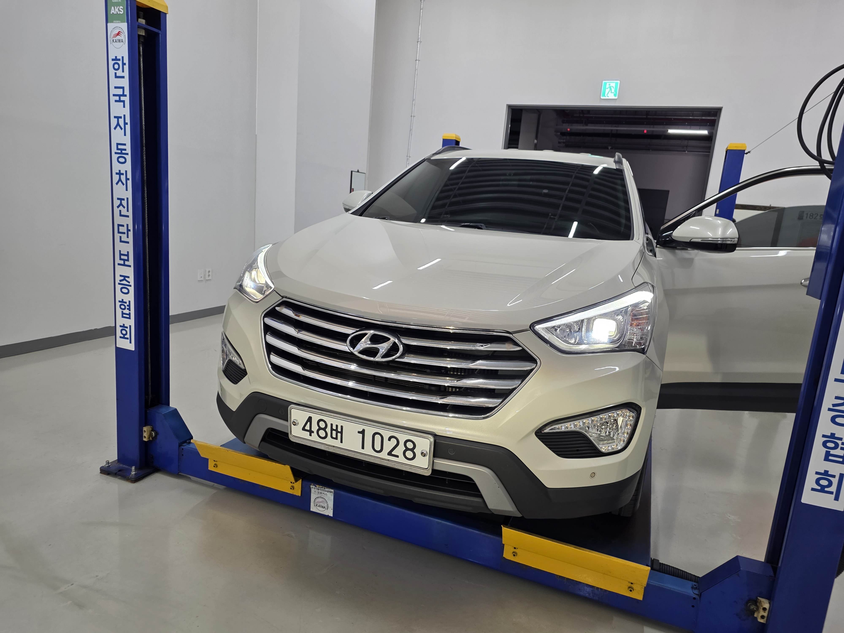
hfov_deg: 73.9
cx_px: 422
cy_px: 316
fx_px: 561
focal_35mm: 23
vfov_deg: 58.9
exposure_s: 1/120
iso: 125
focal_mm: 6.25
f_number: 1.7
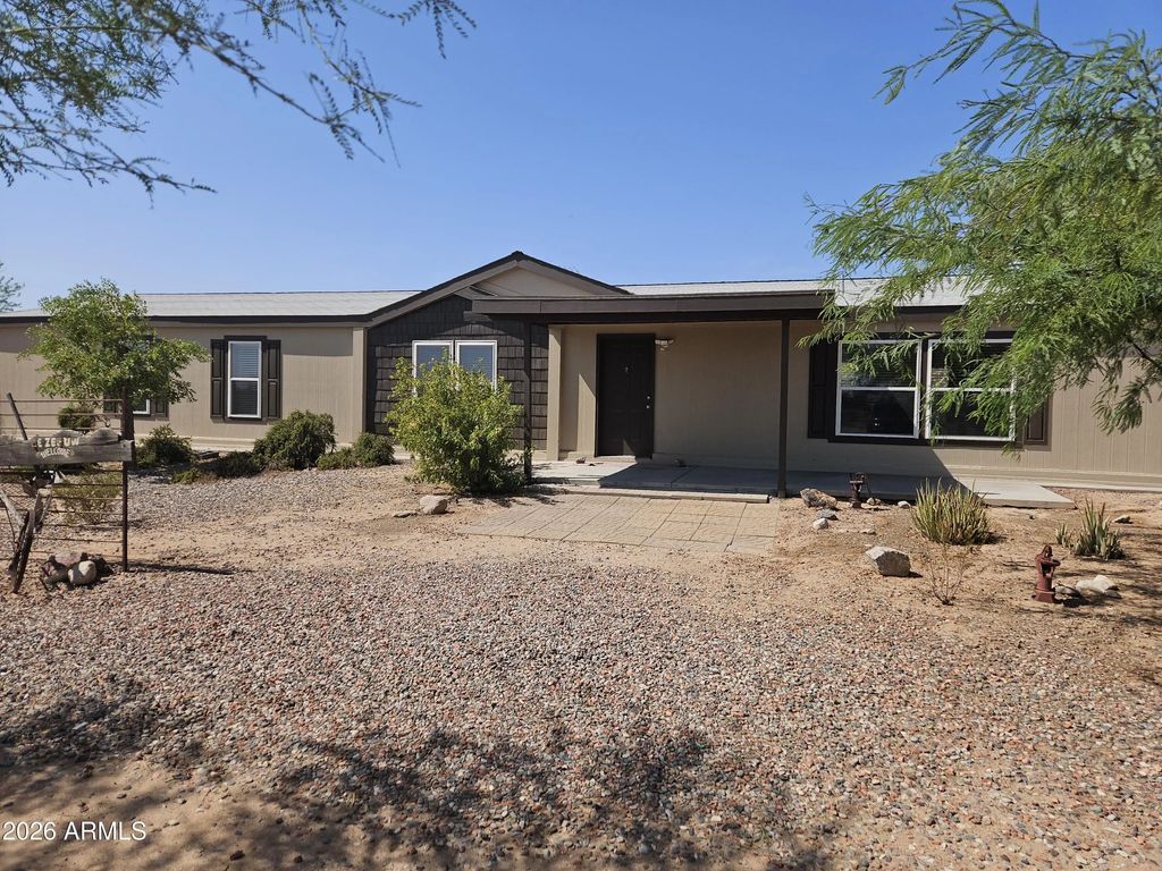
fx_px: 772
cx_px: 581
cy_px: 436
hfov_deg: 73.9
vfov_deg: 58.9
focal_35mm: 23
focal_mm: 5.4
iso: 25
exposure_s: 1/2271
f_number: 1.8
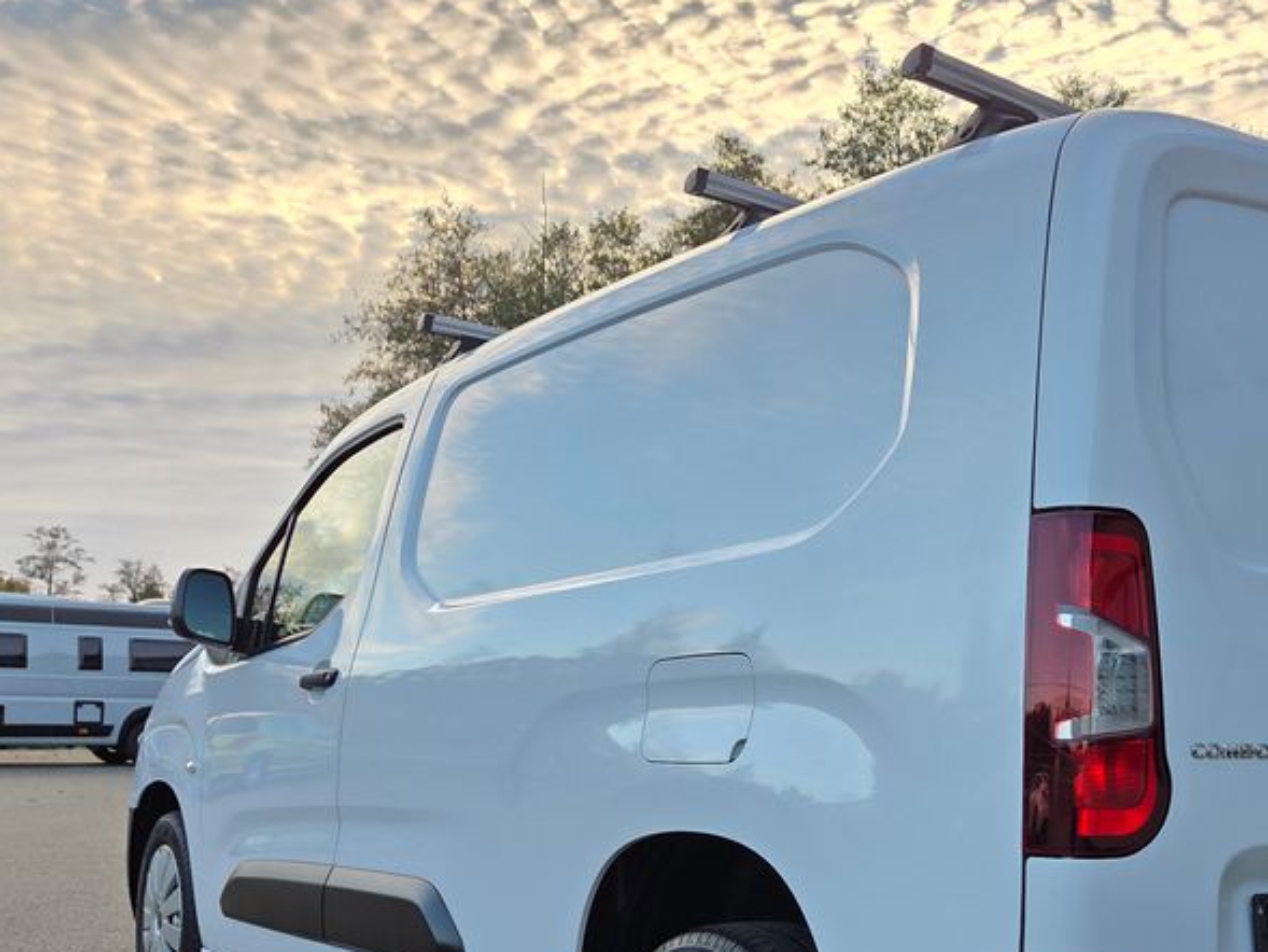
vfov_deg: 35.4
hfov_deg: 45.4
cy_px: 670
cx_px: 928
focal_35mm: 40
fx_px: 1466
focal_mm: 5.4
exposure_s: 1/688
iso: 80
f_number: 1.8
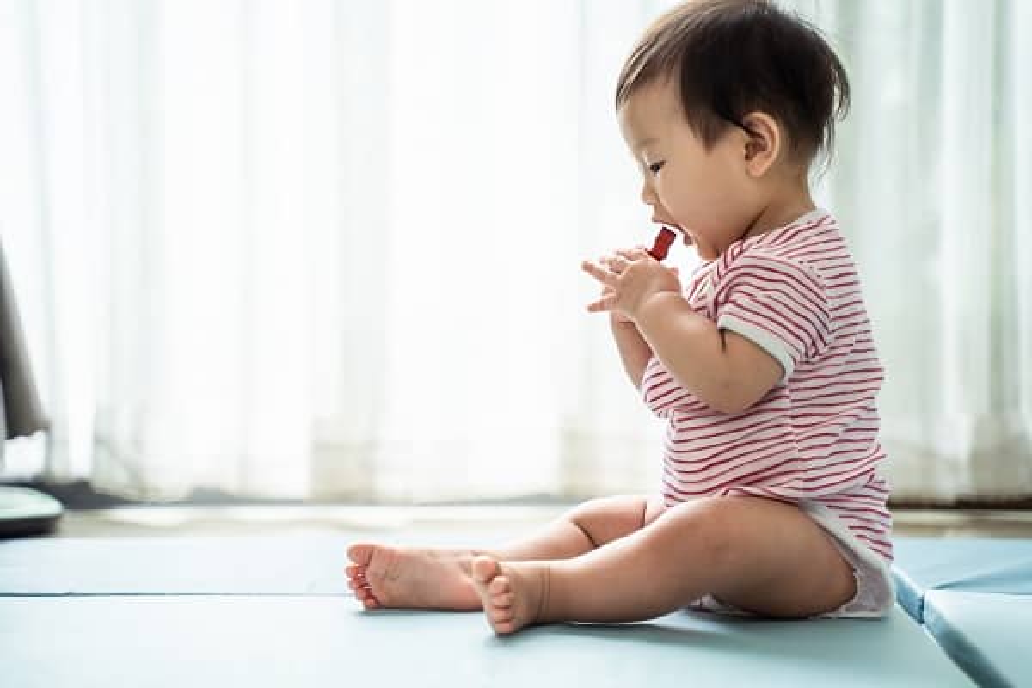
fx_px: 2035
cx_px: 516
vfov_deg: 19.2
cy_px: 344
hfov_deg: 28.5
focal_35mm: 71
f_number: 2.8
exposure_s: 1/200
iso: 640
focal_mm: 71
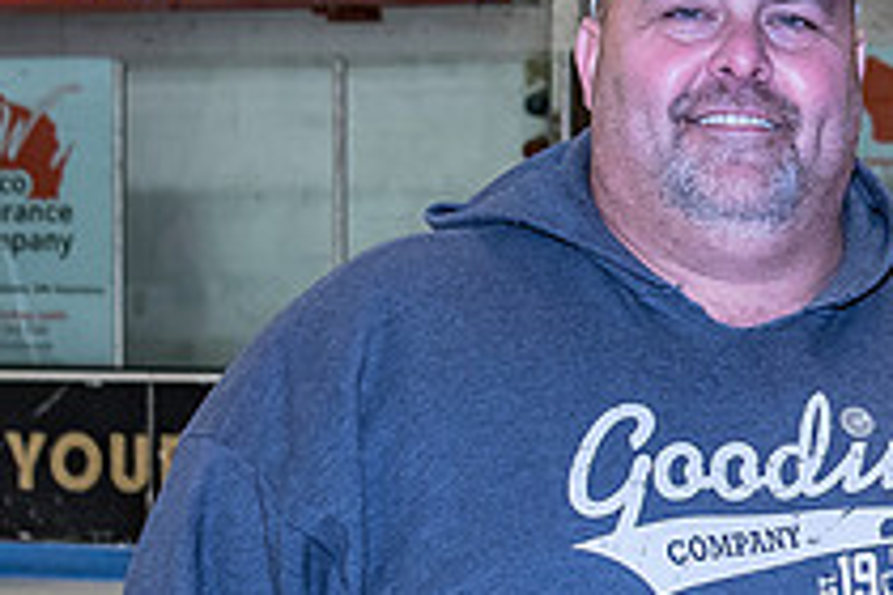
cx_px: 1173
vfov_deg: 7.4
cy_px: 324
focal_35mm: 185
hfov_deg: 10.8
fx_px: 4589
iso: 800
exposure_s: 1/250
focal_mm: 35
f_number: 5
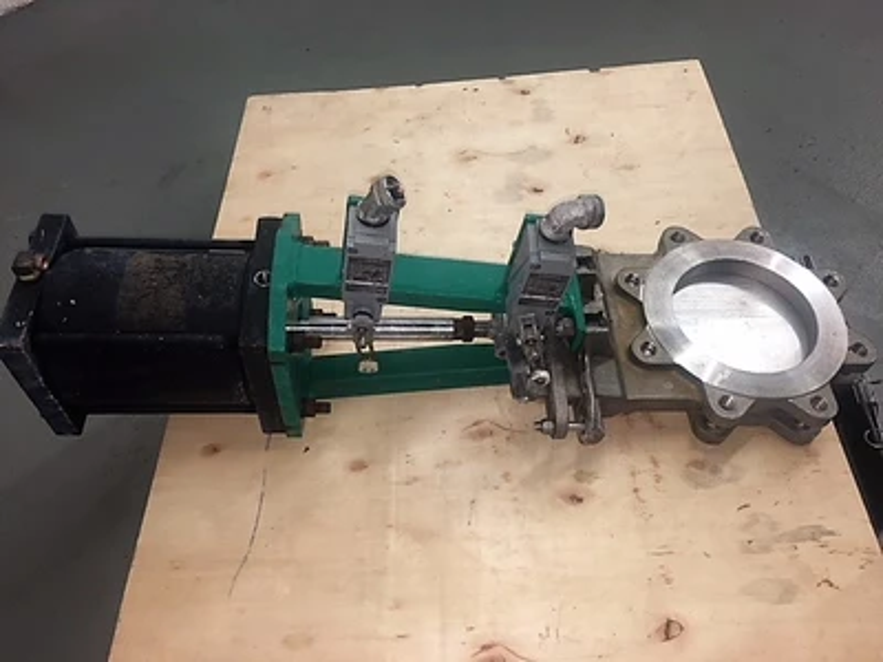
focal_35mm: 29
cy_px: 331
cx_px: 442
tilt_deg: -52.0
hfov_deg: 61.7
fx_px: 740
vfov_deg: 48.2
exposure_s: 1/30
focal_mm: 4.15
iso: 40
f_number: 2.2
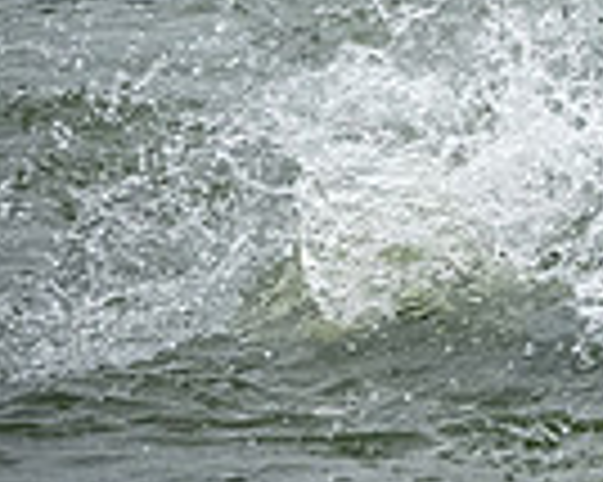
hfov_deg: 1.3
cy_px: 162
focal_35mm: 1470
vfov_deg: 1.1
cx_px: 898
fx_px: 26215
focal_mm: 270
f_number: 8
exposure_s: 1/3200
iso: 3200
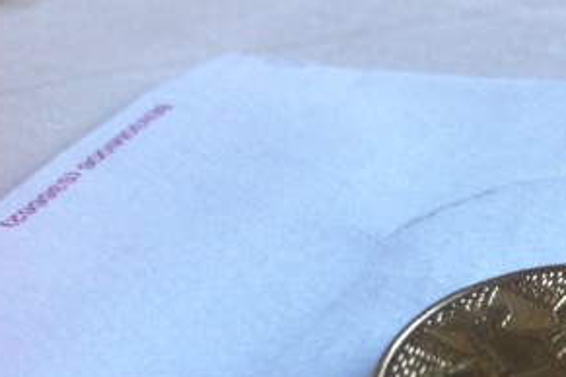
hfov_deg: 25.6
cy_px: 371
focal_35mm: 75
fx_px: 1179
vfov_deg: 17.8
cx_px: 572
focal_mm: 3.85
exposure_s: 1/24
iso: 80
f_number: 2.8
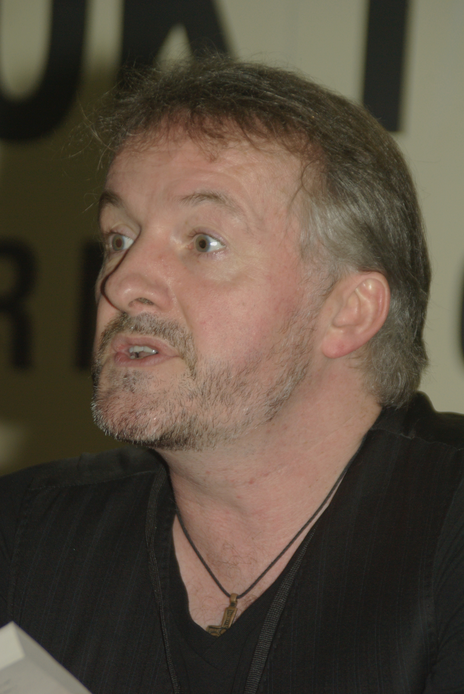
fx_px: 5205
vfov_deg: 7.6
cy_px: 347
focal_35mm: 270
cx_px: 232
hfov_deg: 5.1
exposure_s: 1/90
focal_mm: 180
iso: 400
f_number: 8
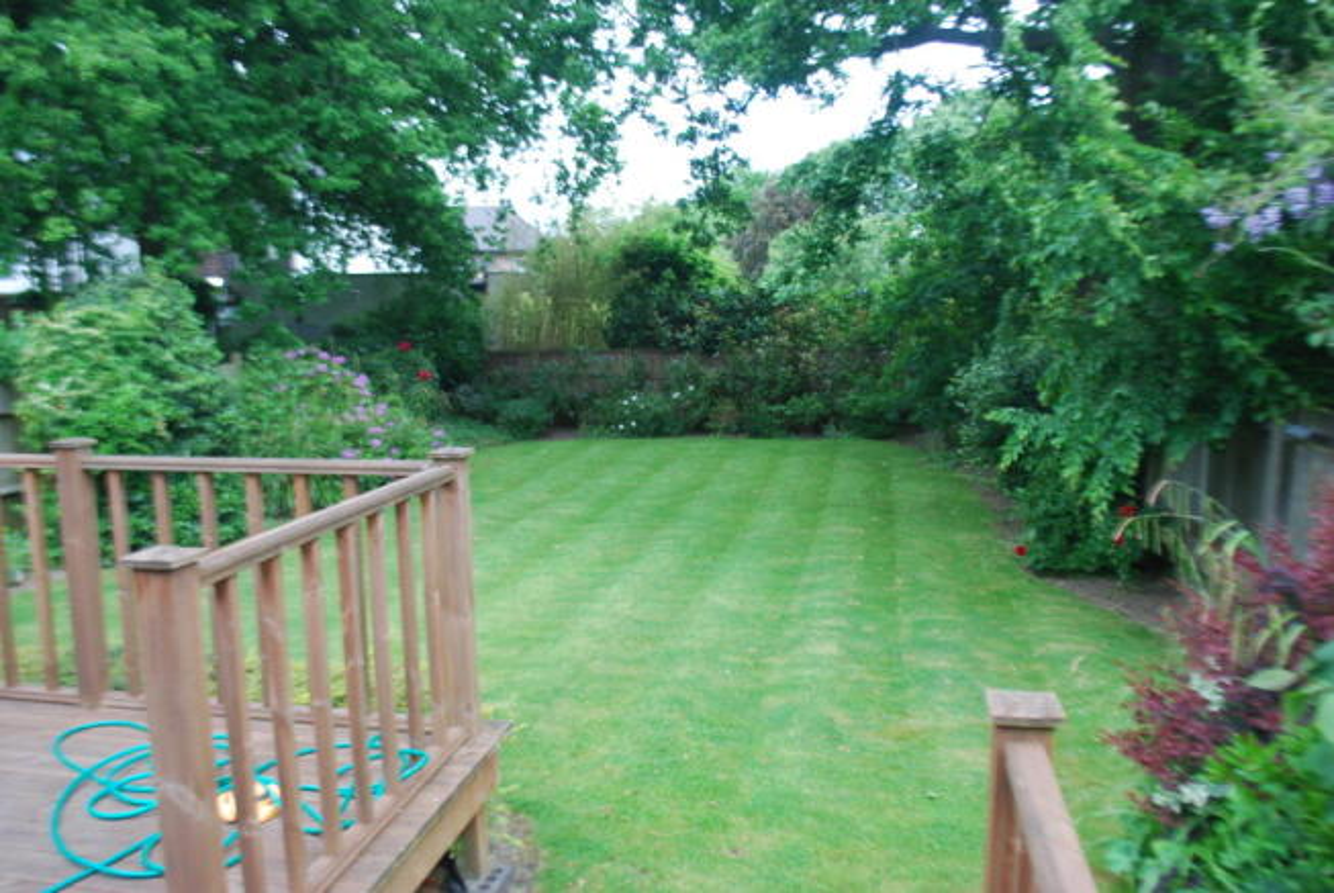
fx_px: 1002
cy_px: 446
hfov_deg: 67.3
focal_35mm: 27
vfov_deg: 48.0
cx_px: 667
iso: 200
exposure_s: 1/100
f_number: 5
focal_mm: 18
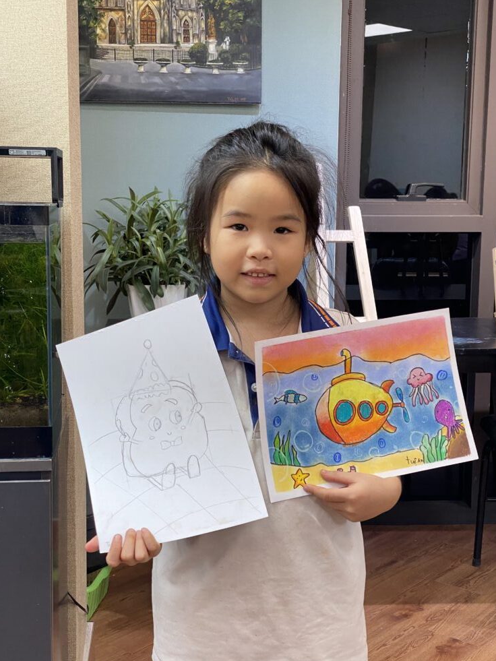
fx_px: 1012
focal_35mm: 53
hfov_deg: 27.5
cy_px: 336
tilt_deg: -8.1
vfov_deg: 36.2
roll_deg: -1.1
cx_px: 250
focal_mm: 6
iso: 160
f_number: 2
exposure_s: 1/91
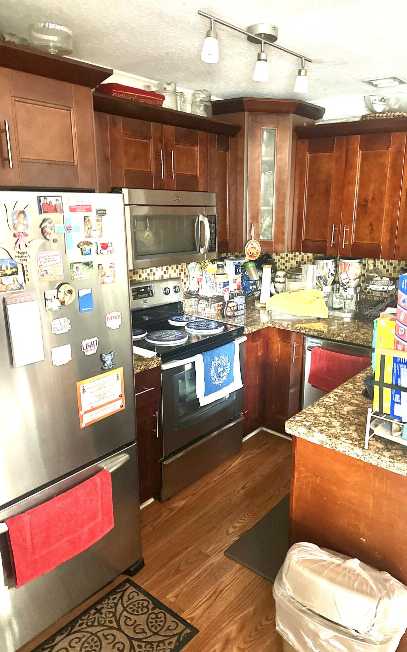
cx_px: 246
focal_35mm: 26
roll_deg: -1.8
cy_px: 325
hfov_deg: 47.3
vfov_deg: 70.4
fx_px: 461
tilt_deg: -13.7
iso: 1250
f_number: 1.78
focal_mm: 6.86
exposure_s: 1/30
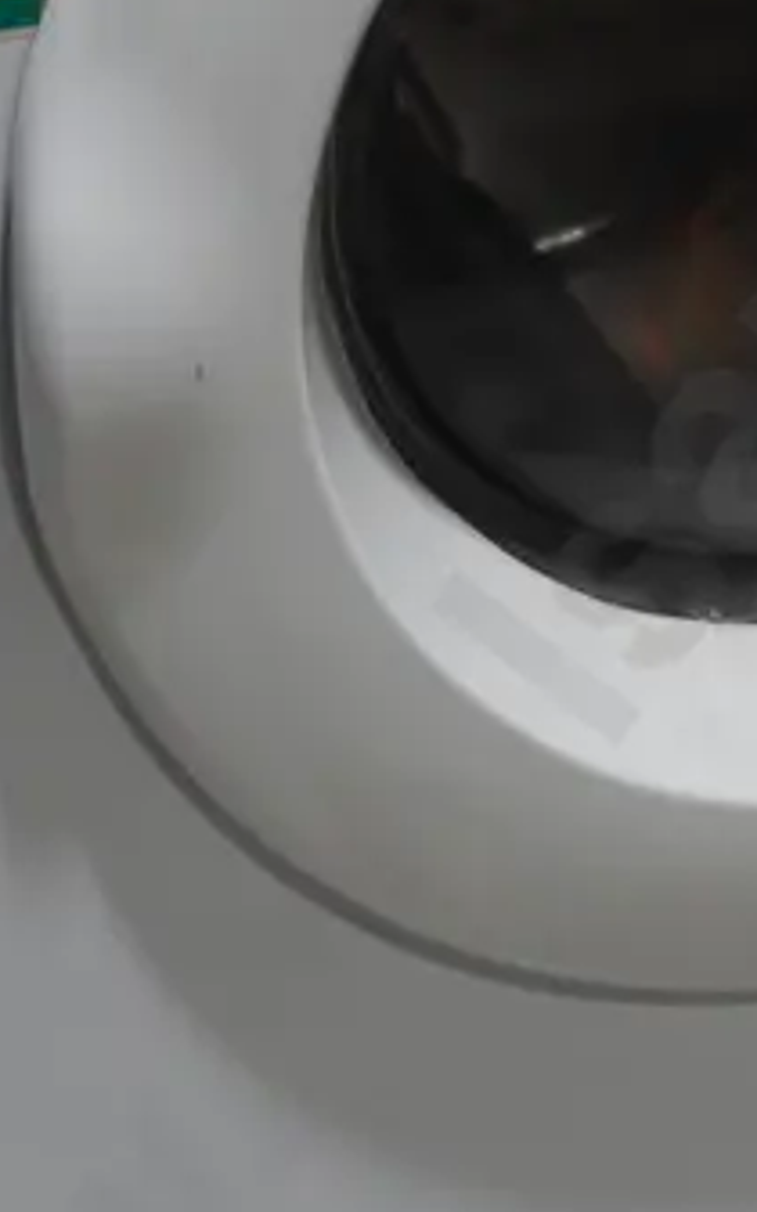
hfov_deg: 8.4
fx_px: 5116
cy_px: 278
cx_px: 863
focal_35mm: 155
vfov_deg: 13.4
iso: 250
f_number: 5.2
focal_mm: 24
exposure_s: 1/60
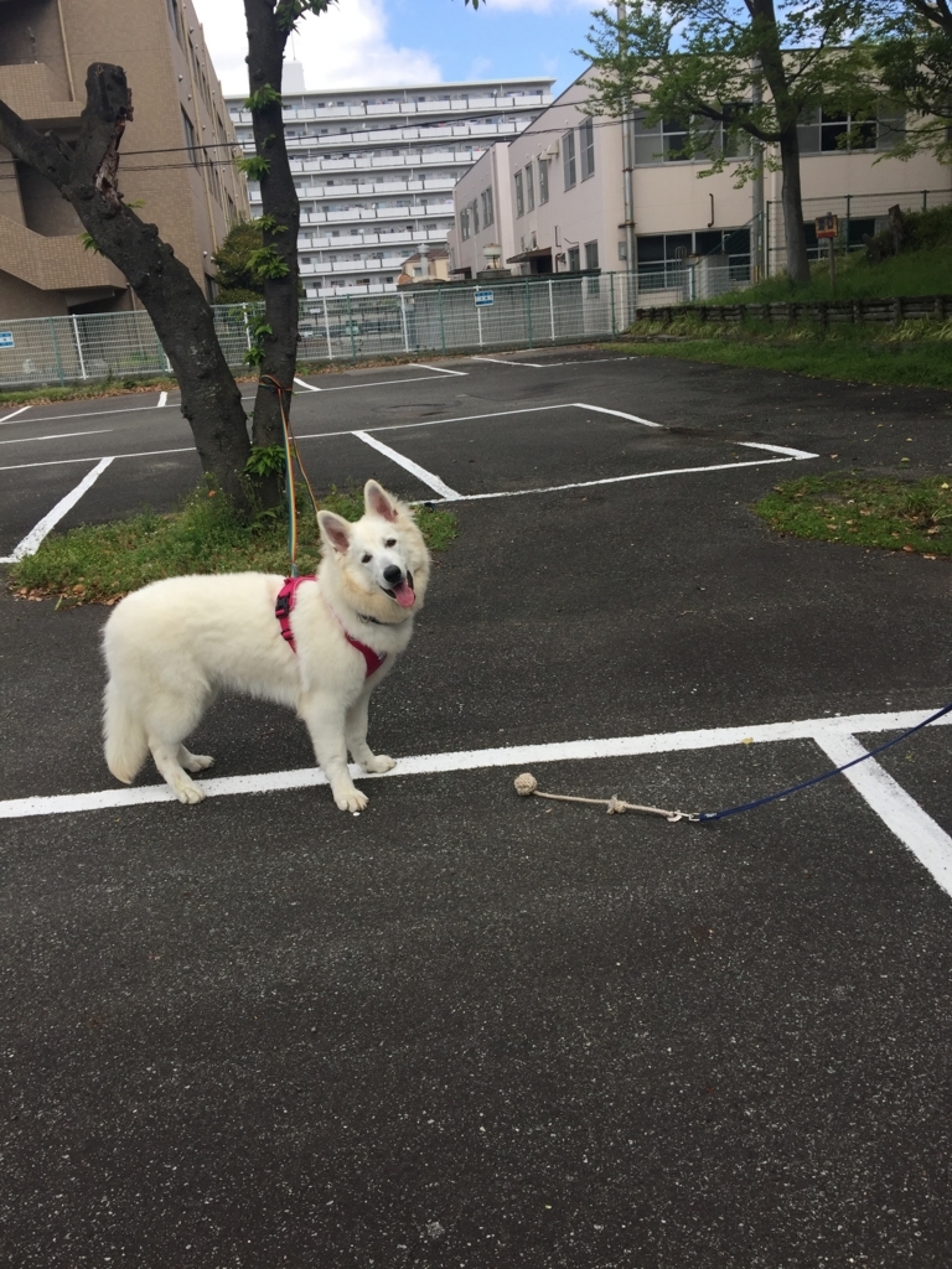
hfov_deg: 48.2
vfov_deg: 61.7
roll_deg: +3.4
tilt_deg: -15.4
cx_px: 476
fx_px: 1063
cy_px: 634
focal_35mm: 29
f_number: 2.2
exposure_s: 1/920
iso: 32
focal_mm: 4.15
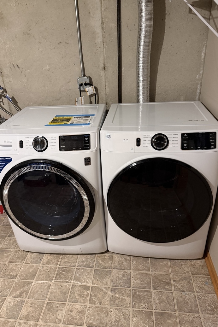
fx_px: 236
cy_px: 161
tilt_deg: -26.7
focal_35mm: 26
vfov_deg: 69.4
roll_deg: +4.6
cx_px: 101
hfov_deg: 49.5
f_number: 1.78
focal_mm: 6.76
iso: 640
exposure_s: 1/40
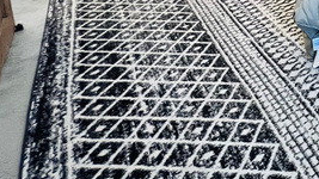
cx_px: 379
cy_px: -103
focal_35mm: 34
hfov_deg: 41.1
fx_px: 288
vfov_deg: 24.8
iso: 250
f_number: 1.8
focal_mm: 1.57
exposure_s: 1/92
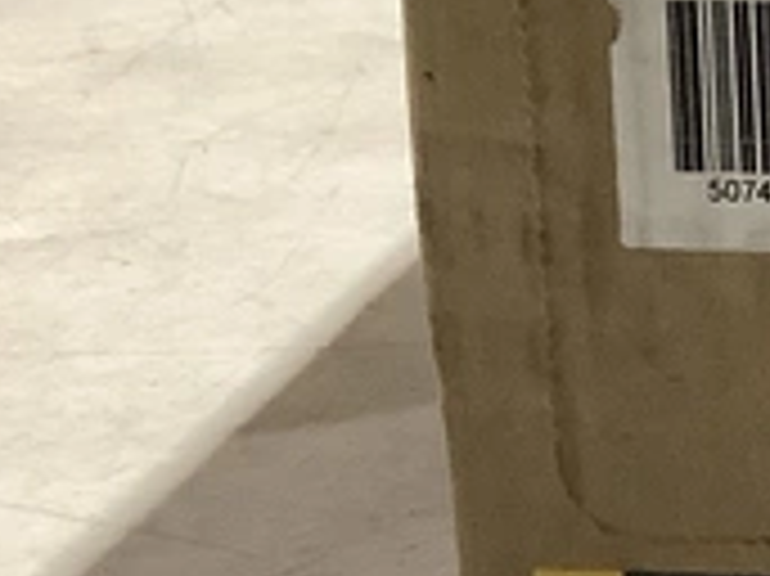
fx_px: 3023
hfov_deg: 13.2
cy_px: 43
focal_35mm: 136
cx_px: 1364
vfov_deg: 10.8
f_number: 2.4
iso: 200
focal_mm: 3.3
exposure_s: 1/60
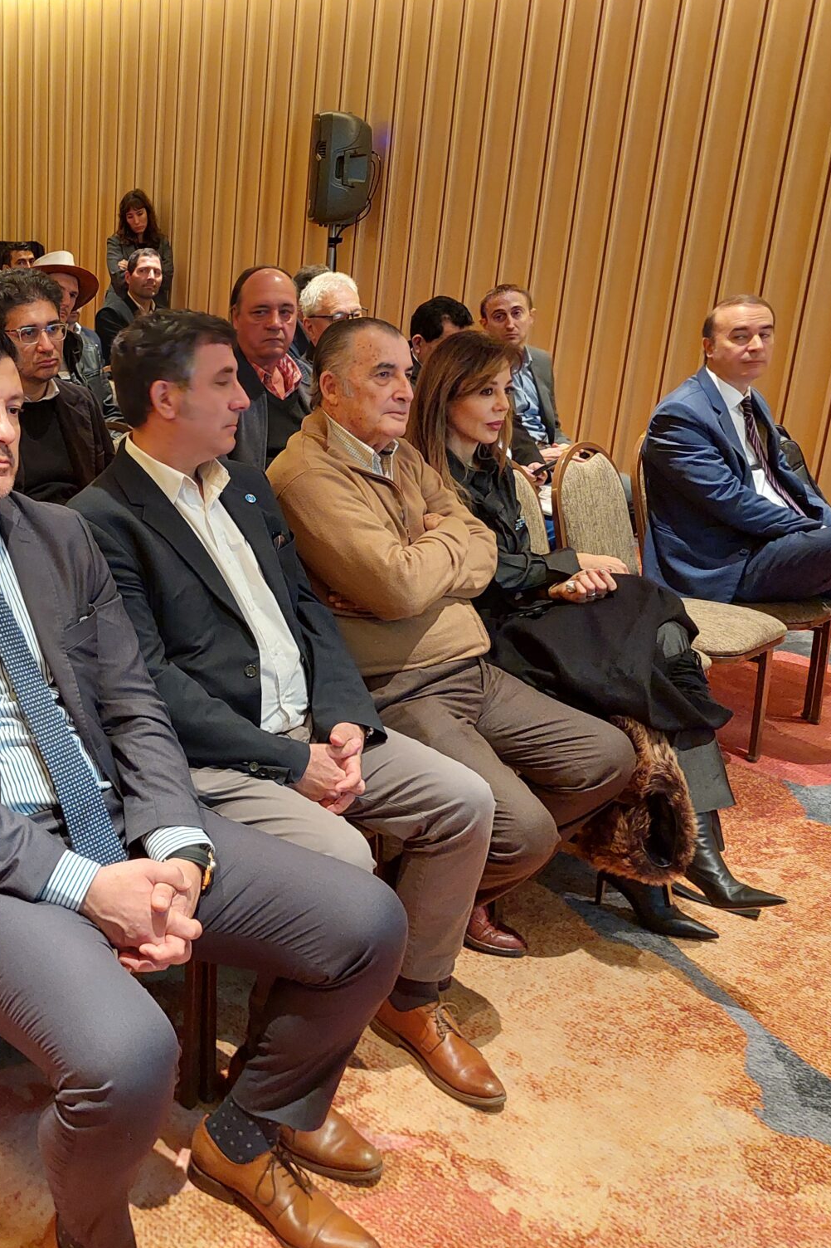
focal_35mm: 34
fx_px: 1178
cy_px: 613
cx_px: 67
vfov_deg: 55.8
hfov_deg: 36.2
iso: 500
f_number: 1.8
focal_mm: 5.23
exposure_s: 1/33
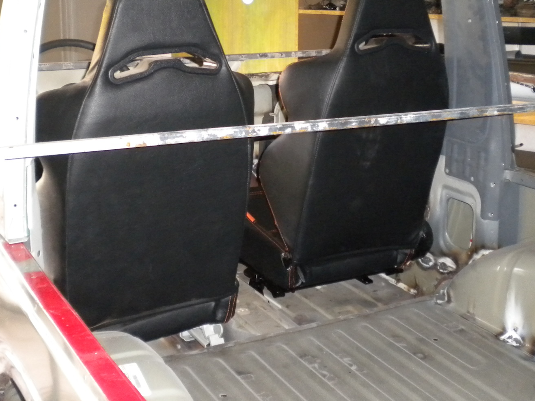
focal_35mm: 51
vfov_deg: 28.4
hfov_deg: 37.5
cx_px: 267
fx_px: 788
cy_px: 137
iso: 400
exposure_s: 1/30
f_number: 3.1
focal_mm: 6.3
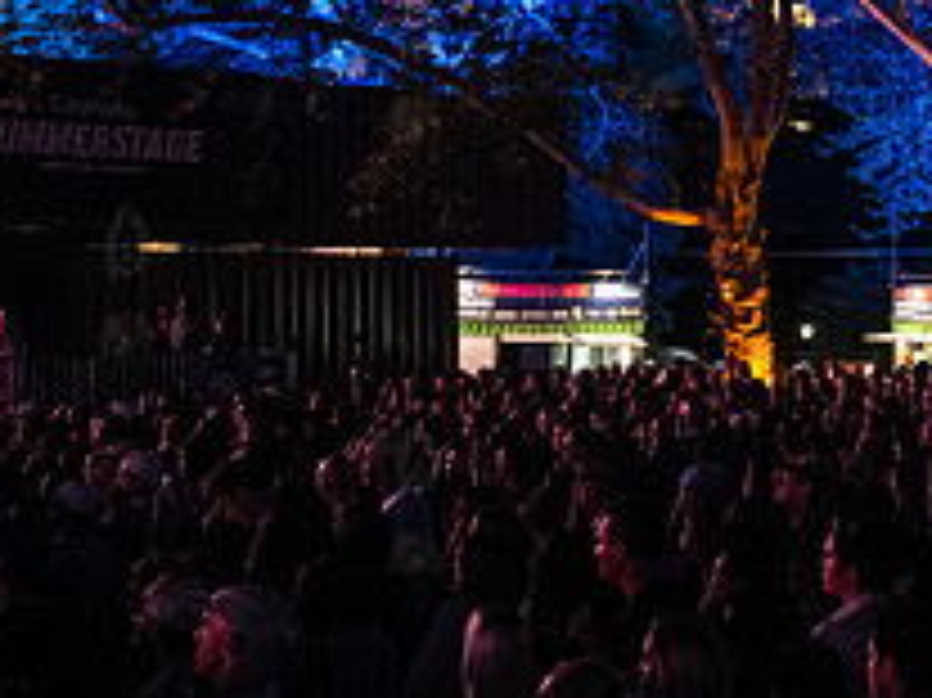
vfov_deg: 21.9
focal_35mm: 67
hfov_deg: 26.9
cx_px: 995
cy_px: 277
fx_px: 1803
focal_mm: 24
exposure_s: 1/100
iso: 12800
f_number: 2.8
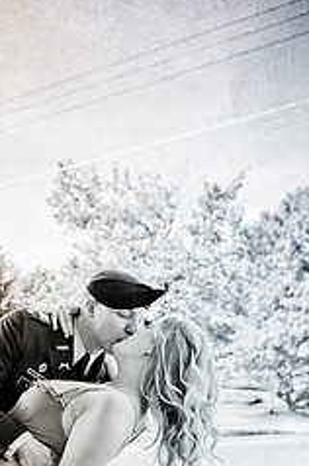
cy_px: 411
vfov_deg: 28.6
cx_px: 40
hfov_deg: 19.6
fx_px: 878
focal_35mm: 68
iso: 200
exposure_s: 1/1000
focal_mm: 24
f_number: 2.8
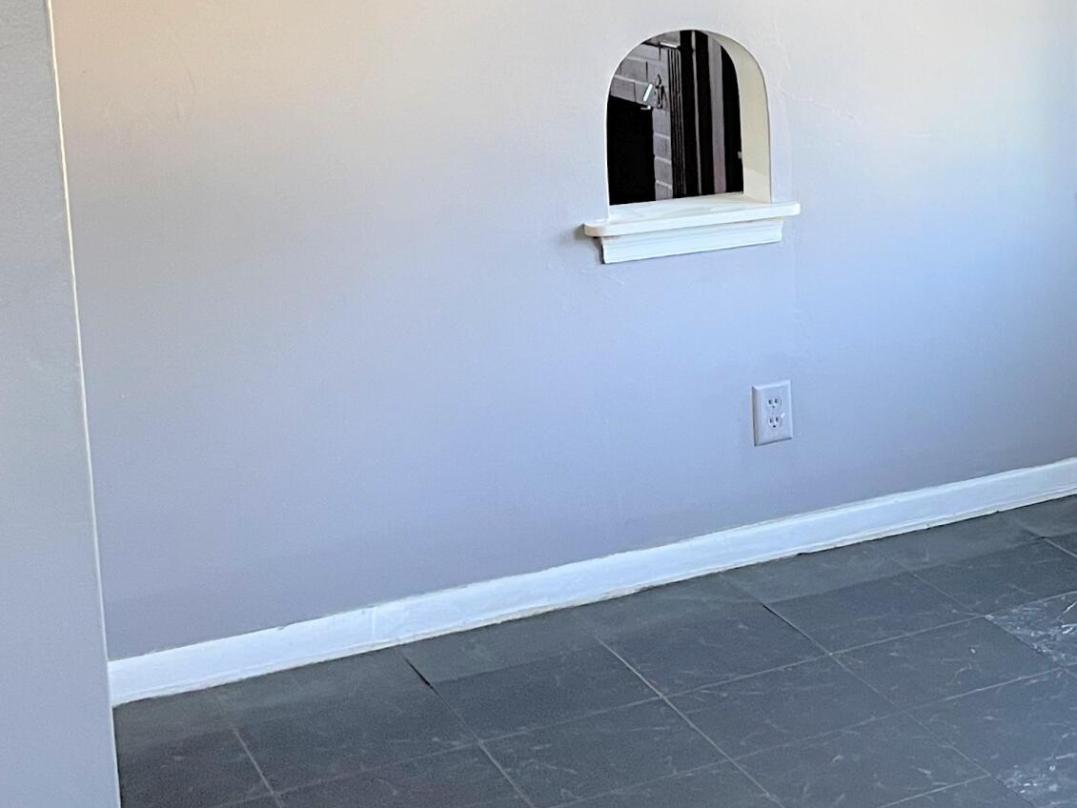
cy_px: 112
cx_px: 1270
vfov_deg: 21.0
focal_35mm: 69
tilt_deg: -8.3
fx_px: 2147
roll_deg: +0.0
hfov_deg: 25.5
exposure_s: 1/66
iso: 125
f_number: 1.6
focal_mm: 5.1
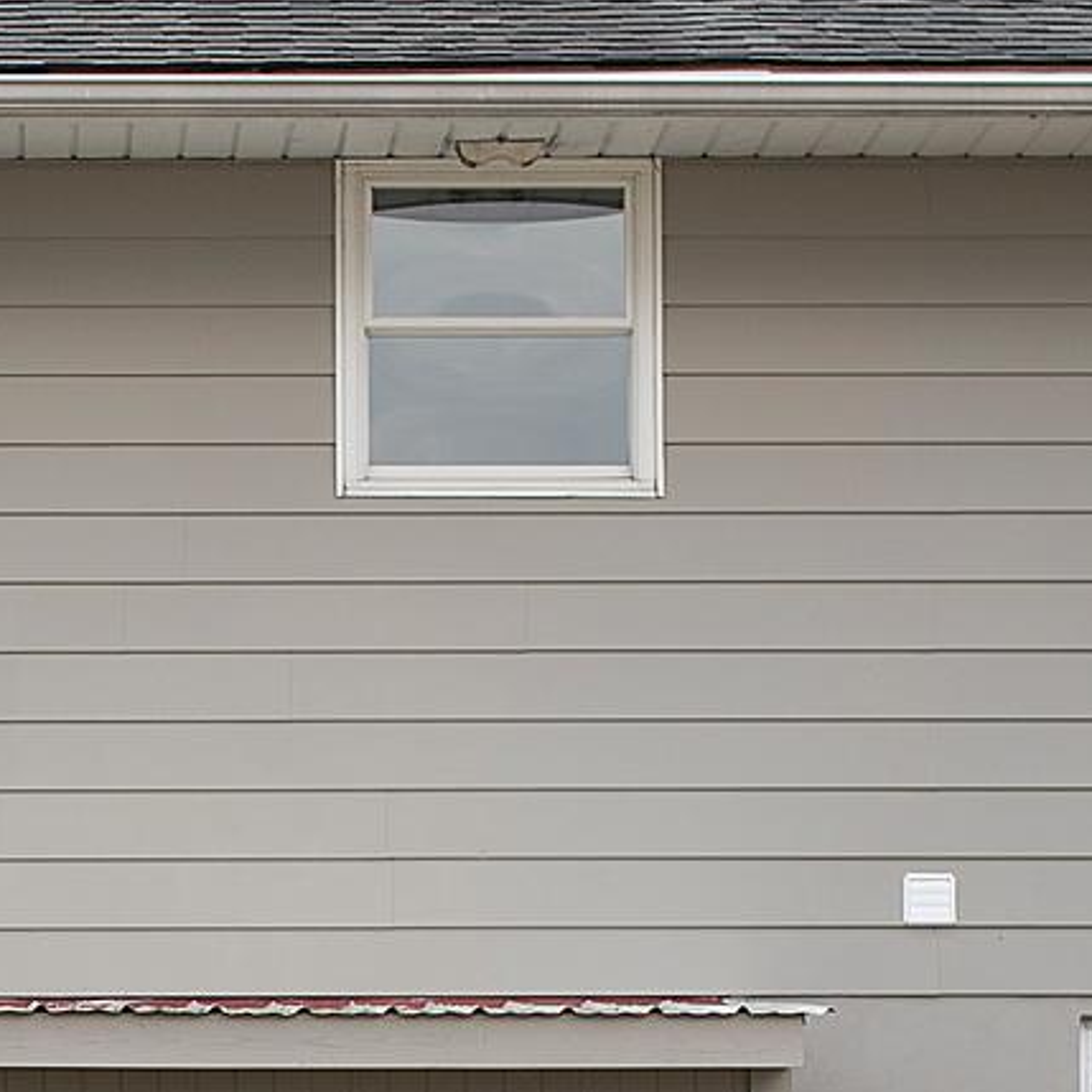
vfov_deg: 8.6
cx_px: -176
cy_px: 1180
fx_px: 7245
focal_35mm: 203
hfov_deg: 8.5
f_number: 3.2
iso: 400
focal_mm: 50
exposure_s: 1/2500
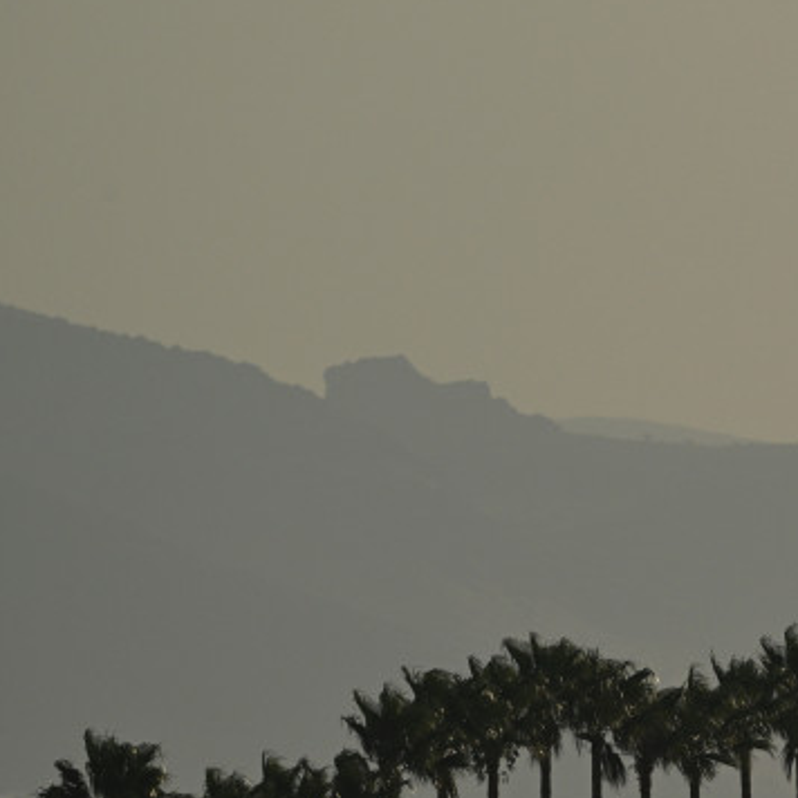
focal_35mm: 1519
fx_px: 39618
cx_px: 1172
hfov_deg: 1.2
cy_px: 403
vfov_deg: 1.2
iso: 400
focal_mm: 600
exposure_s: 1/4000
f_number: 8
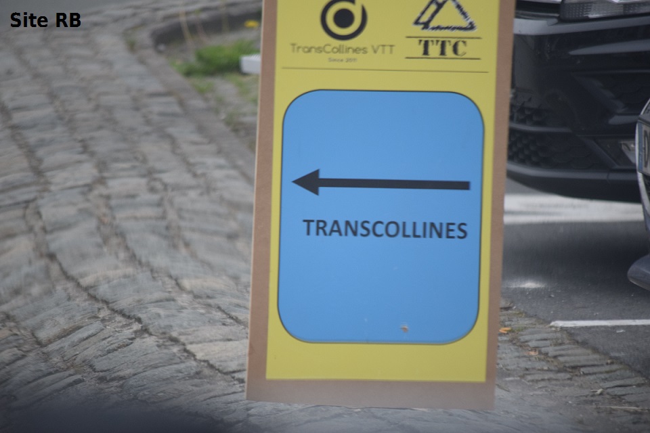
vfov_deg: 4.6
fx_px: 5416
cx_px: 325
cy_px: 216
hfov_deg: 6.9
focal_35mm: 300
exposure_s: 1/800
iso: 800
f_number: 5.6
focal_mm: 200
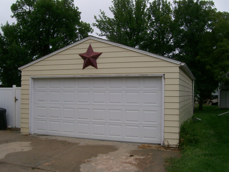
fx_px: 238
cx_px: 114
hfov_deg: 51.4
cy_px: 86
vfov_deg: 39.7
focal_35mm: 36
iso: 80
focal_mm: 6
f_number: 4.8
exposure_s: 1/567
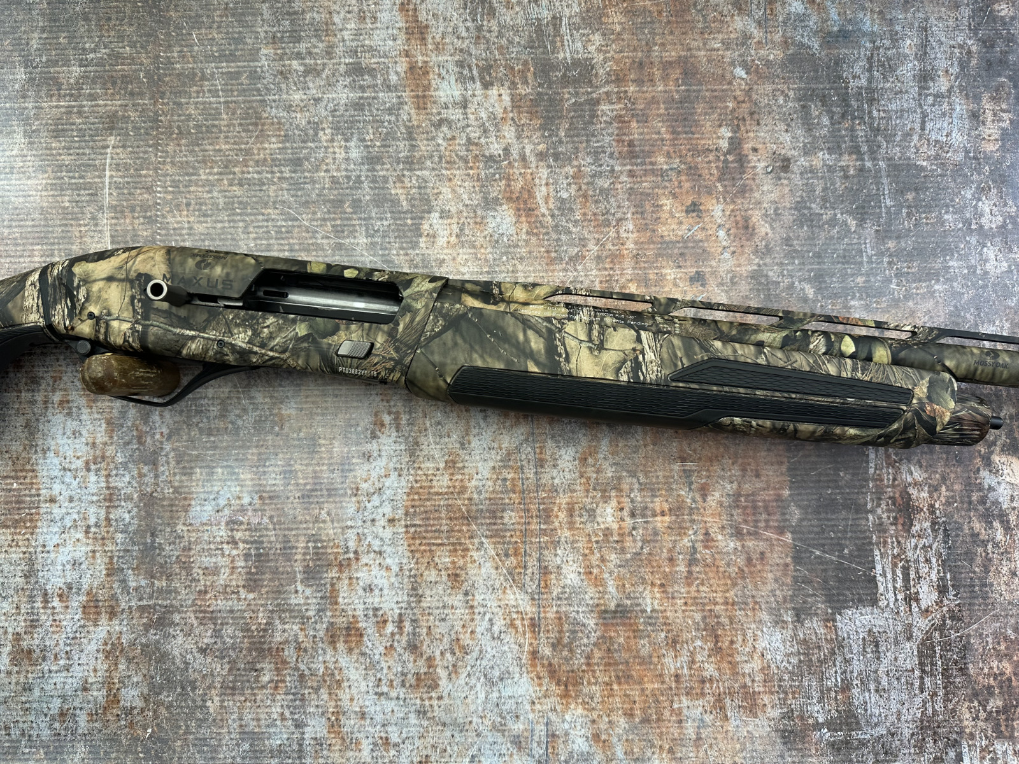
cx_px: 510
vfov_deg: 56.8
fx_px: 706
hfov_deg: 71.6
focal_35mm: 24
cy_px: 382
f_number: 1.8
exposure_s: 1/50
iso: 125
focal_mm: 6.9
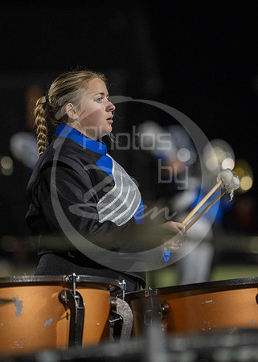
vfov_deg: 5.2
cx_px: 122
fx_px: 3954
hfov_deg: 3.7
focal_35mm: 385
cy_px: 137
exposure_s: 1/500
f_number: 2.8
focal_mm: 185
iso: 4000
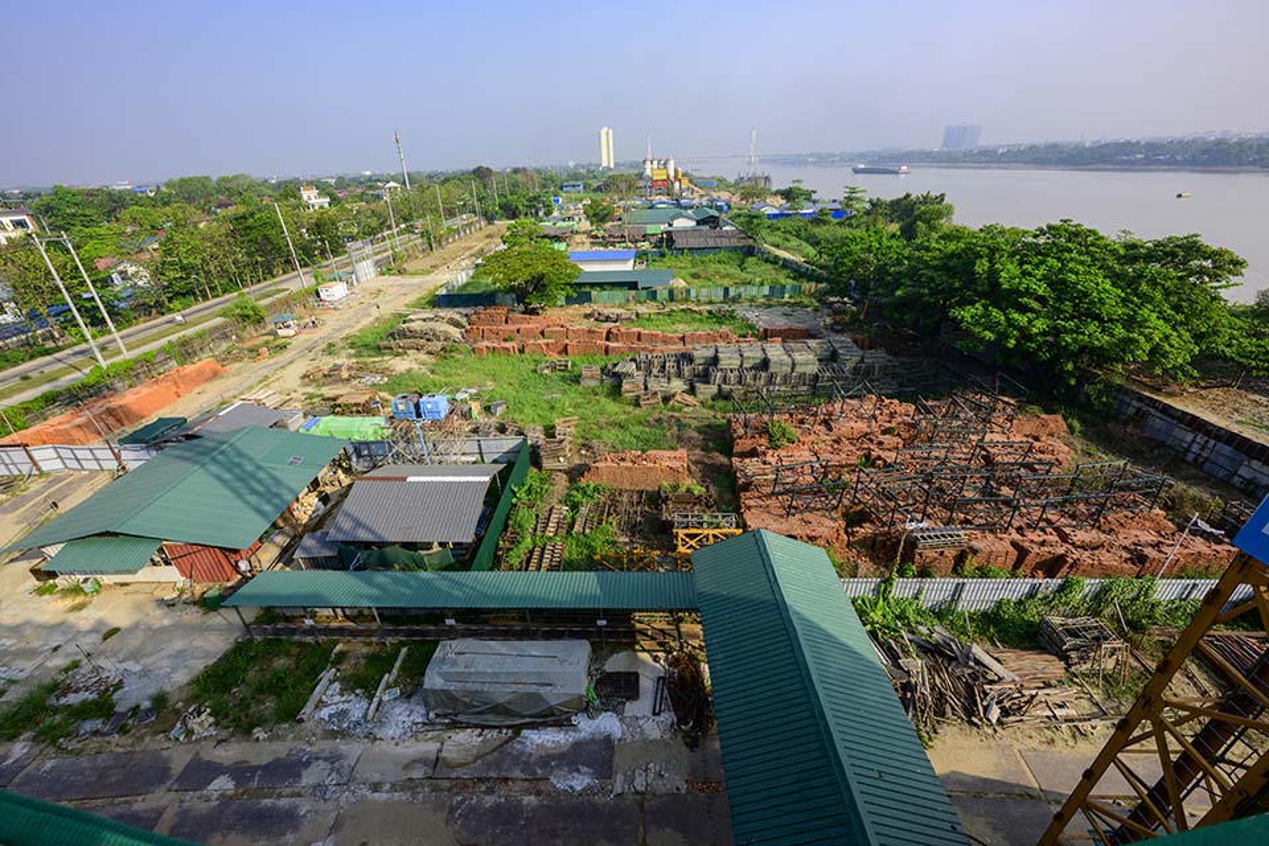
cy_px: 423
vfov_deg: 81.2
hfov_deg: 104.3
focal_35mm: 14
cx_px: 634
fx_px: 493
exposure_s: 1/250
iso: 280
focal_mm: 14
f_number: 11
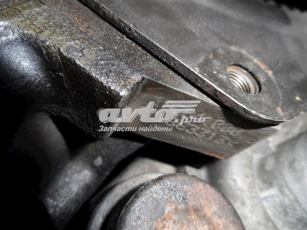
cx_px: 154
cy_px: 115
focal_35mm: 24
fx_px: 213
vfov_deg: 56.8
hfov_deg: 71.6
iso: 100
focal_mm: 4
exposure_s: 1/30
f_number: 3.2
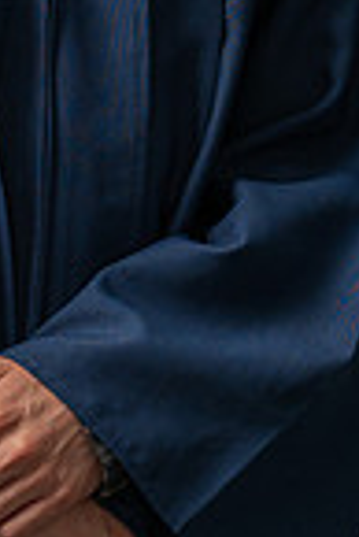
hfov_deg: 4.6
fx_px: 4417
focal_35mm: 296
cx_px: -18
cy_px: -277
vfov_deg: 6.8
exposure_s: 1/200
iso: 200
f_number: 5
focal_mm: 53
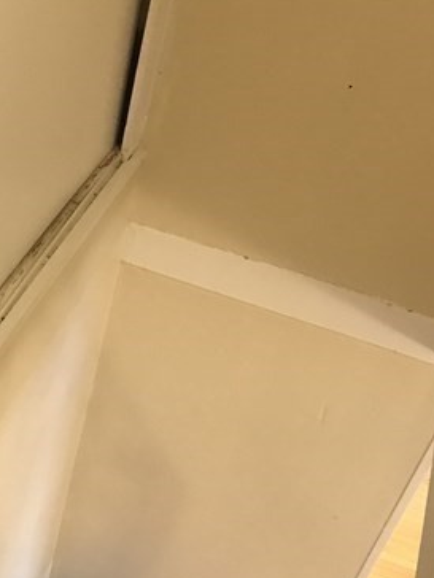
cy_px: 522
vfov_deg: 31.2
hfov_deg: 24.0
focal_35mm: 59
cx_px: 24
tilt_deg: -46.3
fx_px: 986
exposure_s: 1/15
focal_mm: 3.99
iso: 64
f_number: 1.8
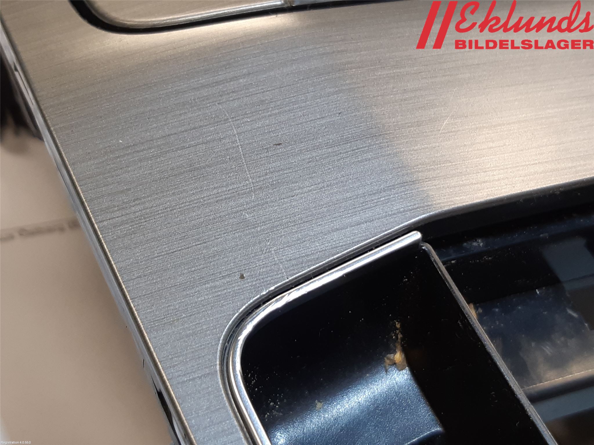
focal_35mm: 26
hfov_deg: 67.3
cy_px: 222
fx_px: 446
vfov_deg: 53.1
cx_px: 297
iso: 64
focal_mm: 3.93
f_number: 1.7
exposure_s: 1/50
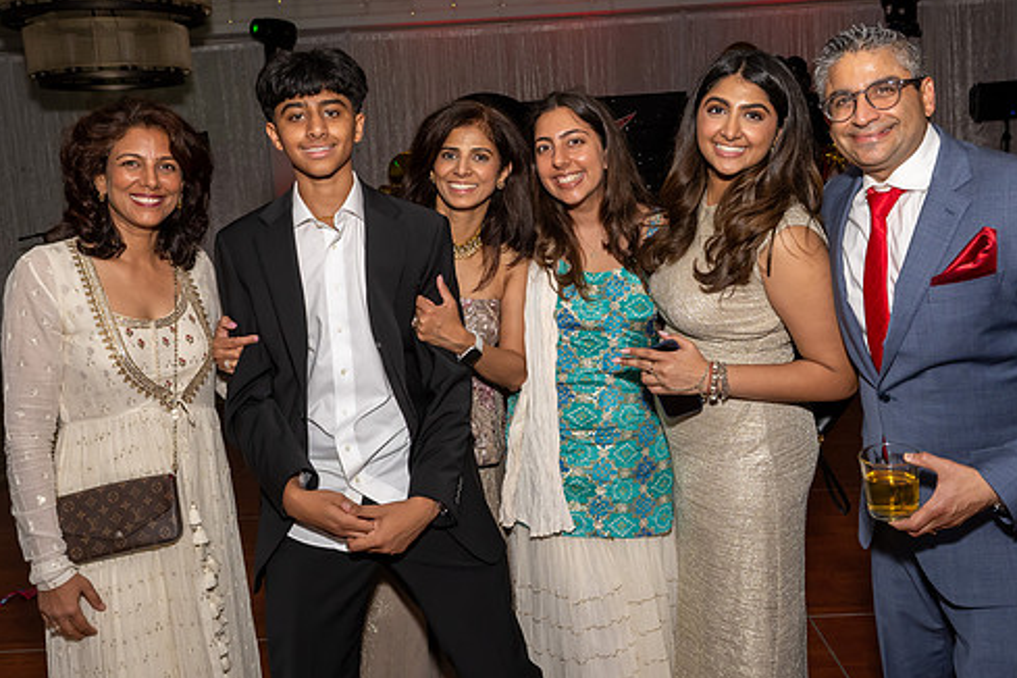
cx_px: 514
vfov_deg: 41.1
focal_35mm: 32
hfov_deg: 58.7
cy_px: 304
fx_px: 904
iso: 800
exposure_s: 1/250
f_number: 8
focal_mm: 17
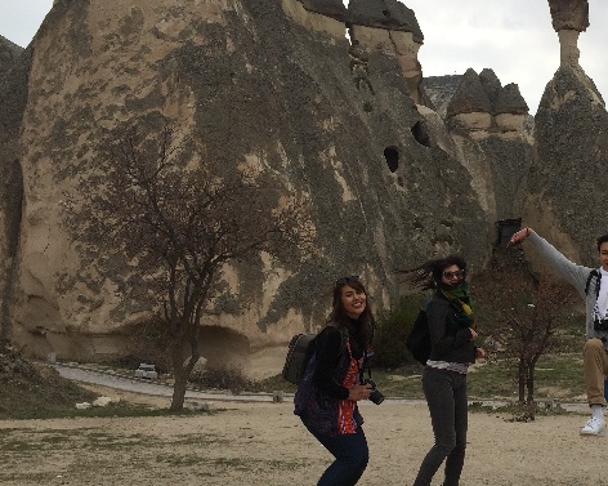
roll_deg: +0.1
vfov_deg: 31.4
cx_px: 511
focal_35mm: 48
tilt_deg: +7.6
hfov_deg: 37.0
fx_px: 863
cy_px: 255
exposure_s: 1/1799
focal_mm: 4.15
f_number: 2.2
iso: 32
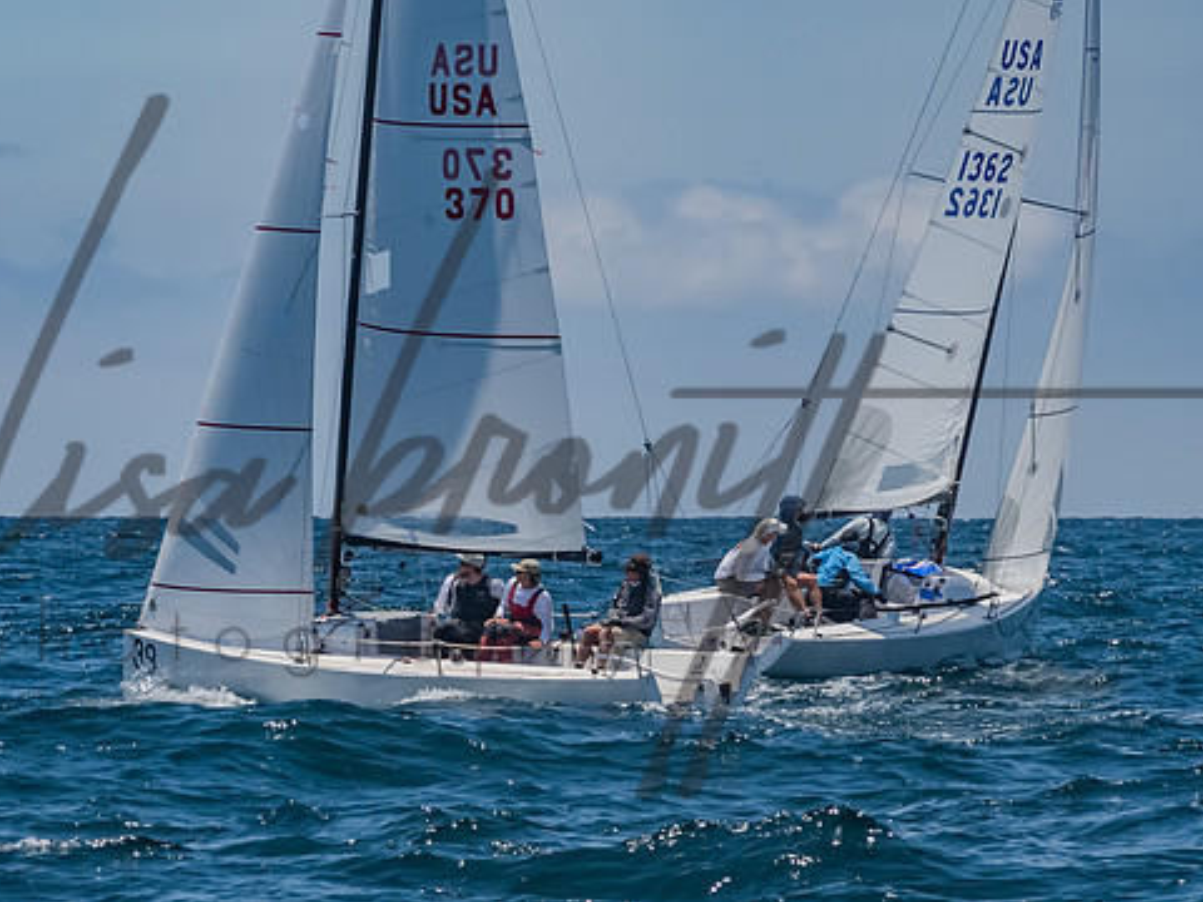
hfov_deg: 5.1
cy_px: 595
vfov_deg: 3.8
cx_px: 356
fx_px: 13623
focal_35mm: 392
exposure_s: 1/1600
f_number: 14
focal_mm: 180
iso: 640
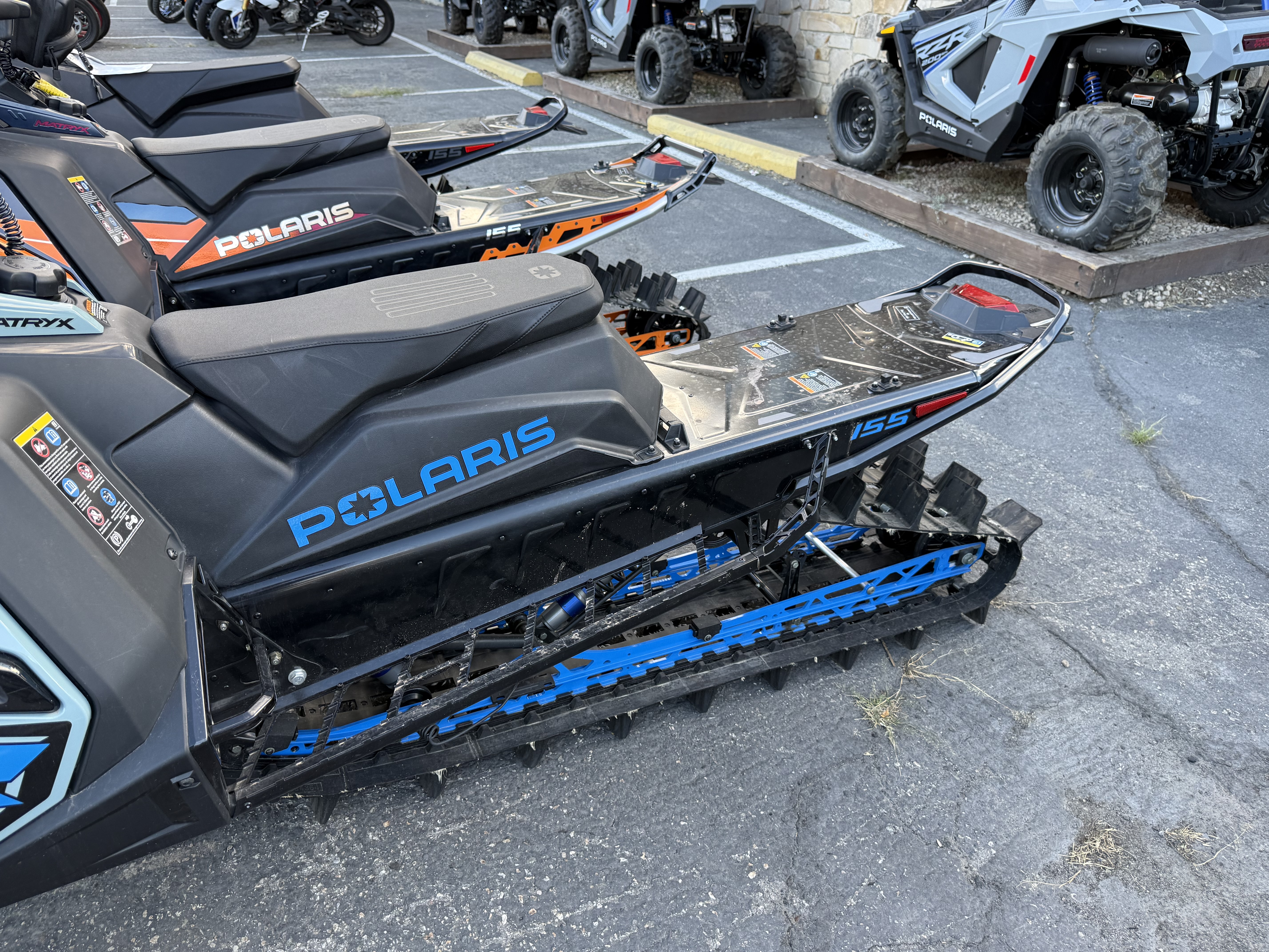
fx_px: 880
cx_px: 634
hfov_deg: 71.6
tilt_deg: -29.5
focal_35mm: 24
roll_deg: -0.9
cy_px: 476
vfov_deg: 56.8
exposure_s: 1/121
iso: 100
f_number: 1.78
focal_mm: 6.76
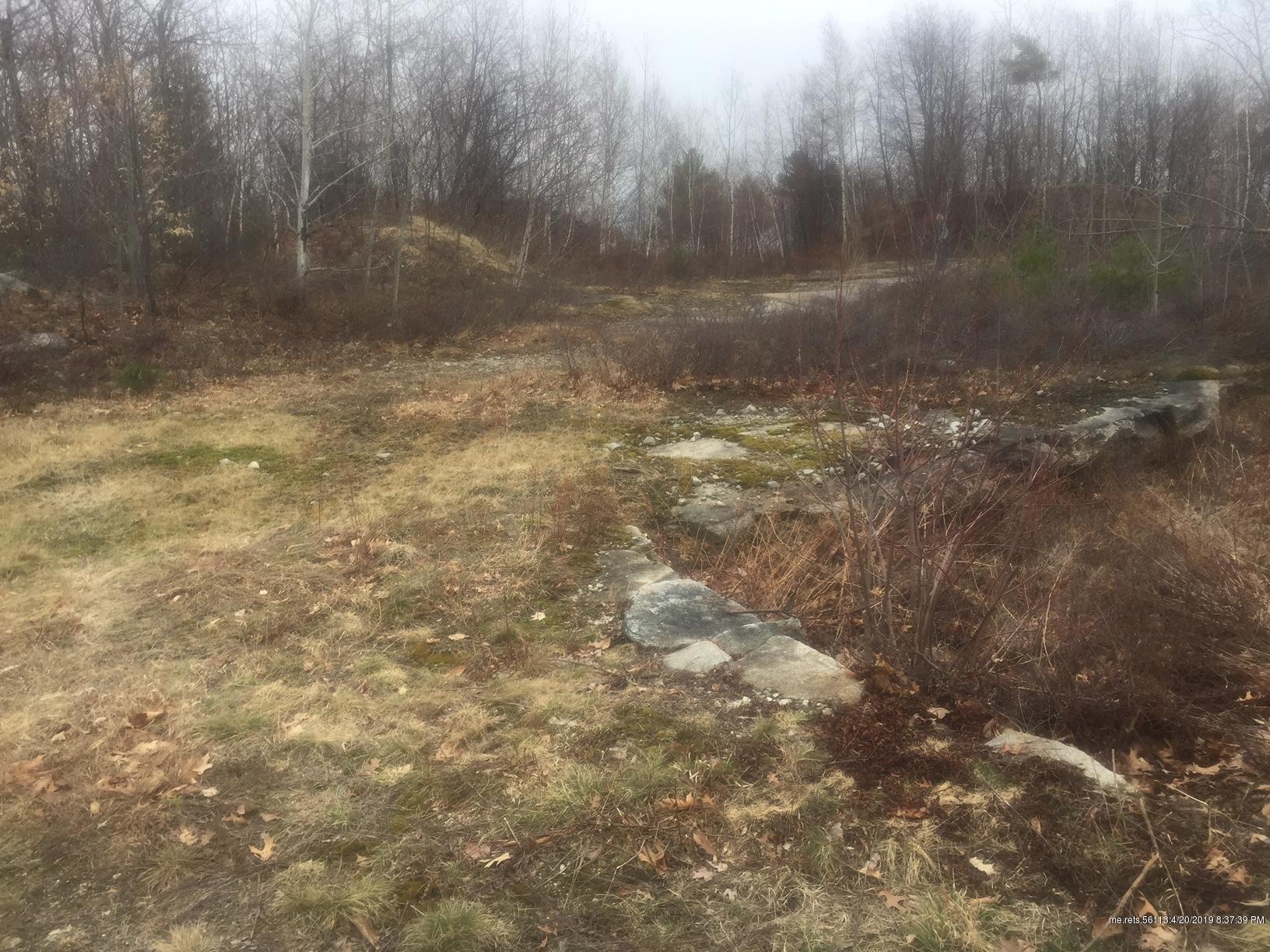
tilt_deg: -10.1
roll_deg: +2.2
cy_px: 476
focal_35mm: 29
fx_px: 1064
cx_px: 635
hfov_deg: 61.7
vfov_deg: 48.2
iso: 32
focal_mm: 4.15
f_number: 2.2
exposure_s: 1/295
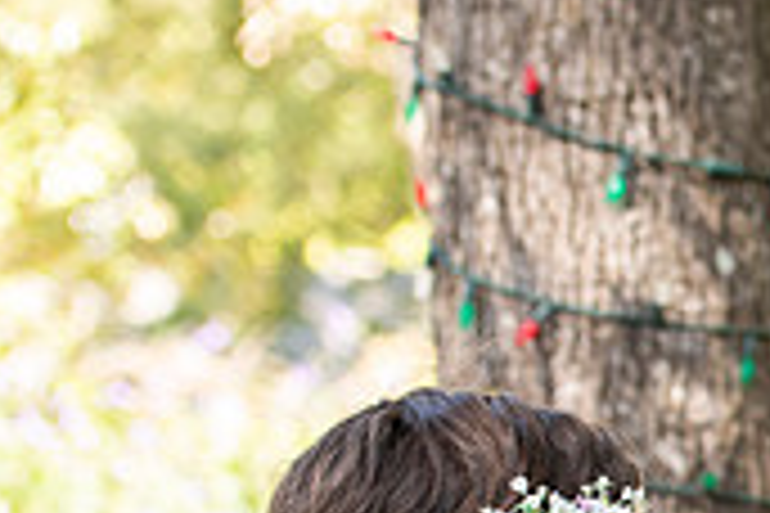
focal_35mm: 237
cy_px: 857
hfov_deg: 8.5
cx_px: 1148
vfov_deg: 5.7
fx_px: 5069
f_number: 3.5
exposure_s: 1/250
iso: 400
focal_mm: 70
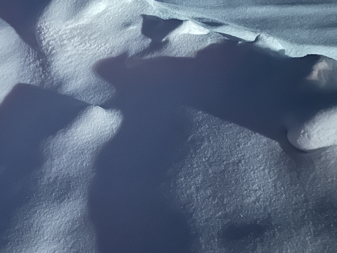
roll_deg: +0.3
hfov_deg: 35.6
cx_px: 68
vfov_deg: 27.8
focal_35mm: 52
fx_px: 506
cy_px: 76
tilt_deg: -14.6
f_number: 1.78
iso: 5000
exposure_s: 1/5
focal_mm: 6.86
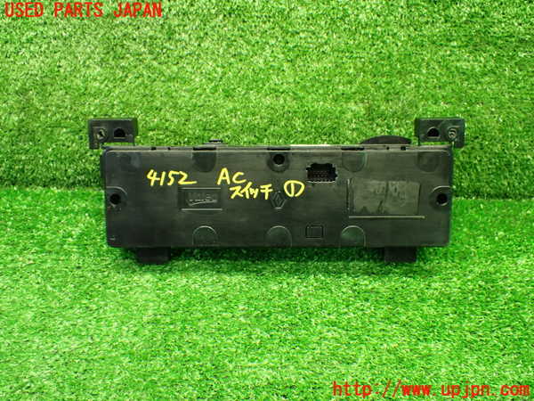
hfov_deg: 49.0
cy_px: 200
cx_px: 267
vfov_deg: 37.7
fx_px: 586
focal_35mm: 38
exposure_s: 1/40
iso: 800
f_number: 2.7
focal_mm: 6.83
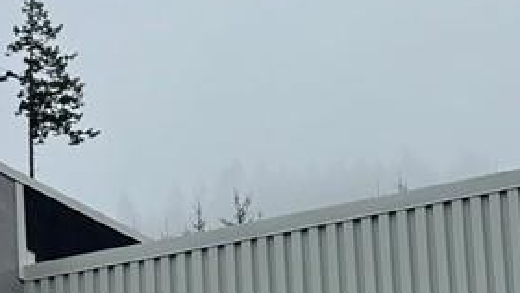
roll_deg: -0.3
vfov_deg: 7.9
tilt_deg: +8.6
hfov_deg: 12.8
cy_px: 499
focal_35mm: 149
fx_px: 2054
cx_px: -479
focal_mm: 6.76
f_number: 1.78
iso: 80
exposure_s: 1/2041
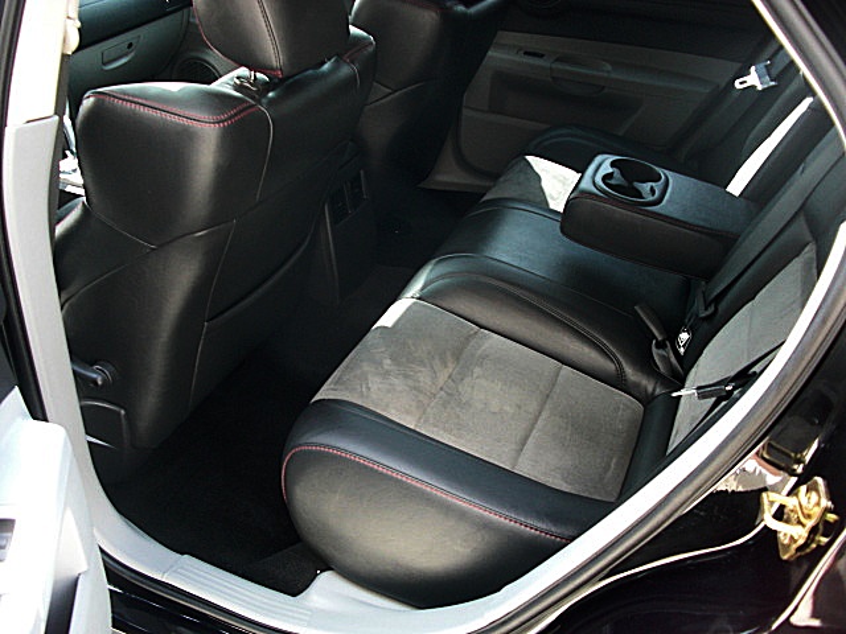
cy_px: 317
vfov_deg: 39.7
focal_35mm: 36
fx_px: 880
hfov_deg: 51.4
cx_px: 423
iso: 200
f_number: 2.8
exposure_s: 1/100
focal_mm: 6.3
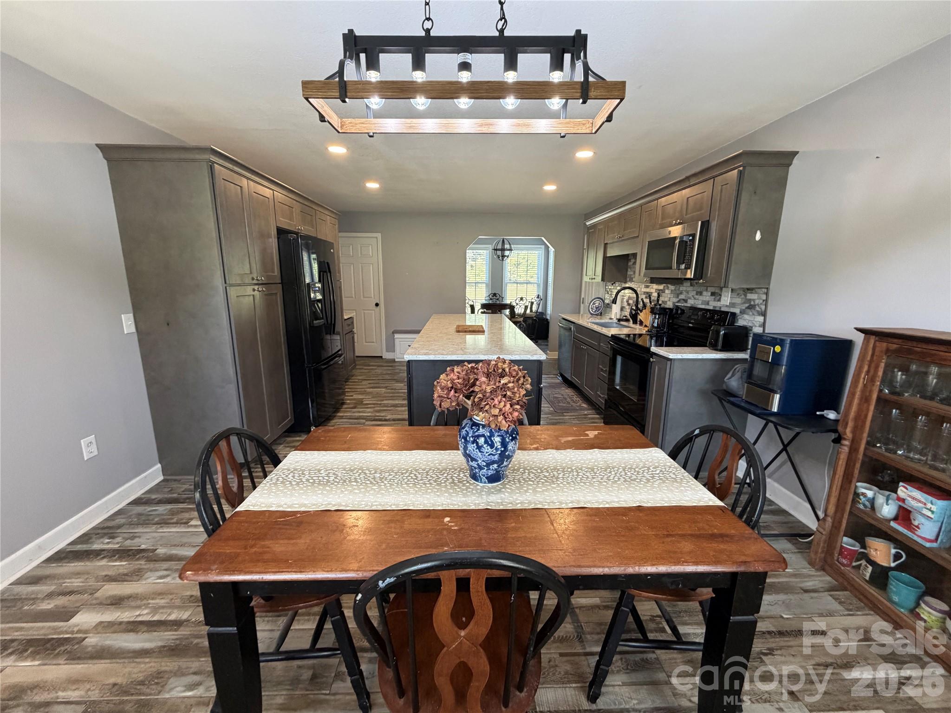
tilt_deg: -12.2
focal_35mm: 14
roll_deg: -0.7
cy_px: 356
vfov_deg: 85.7
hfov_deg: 102.1
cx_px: 476
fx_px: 385
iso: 320
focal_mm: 2.22
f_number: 2.2
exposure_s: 1/120
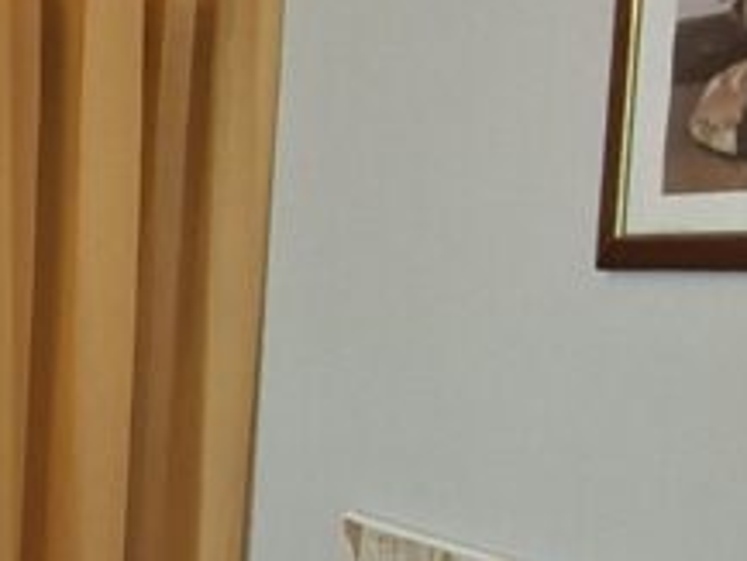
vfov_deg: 24.1
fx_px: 1295
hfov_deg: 23.8
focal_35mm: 60
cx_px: -434
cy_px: 451
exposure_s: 1/50
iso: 200
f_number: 2.2
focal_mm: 1.74
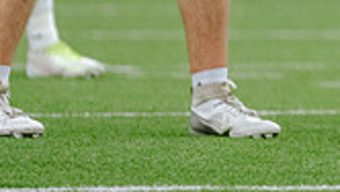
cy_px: -156
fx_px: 10746
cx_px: 715
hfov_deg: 1.8
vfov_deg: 1.0
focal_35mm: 1190
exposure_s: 1/1250
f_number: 2.8
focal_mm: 200
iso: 3200
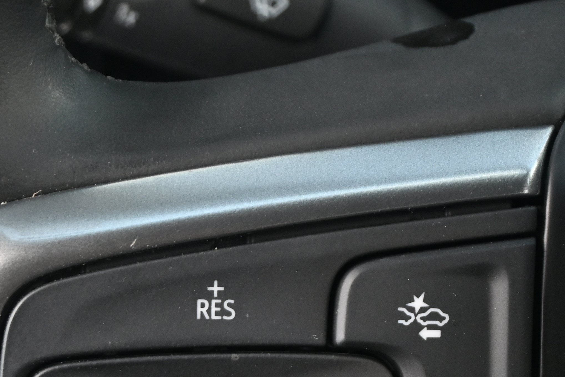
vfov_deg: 8.5
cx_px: 275
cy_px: 390
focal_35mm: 160
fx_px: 2517
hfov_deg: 12.8
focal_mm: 39
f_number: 5.6
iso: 360
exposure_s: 1/100
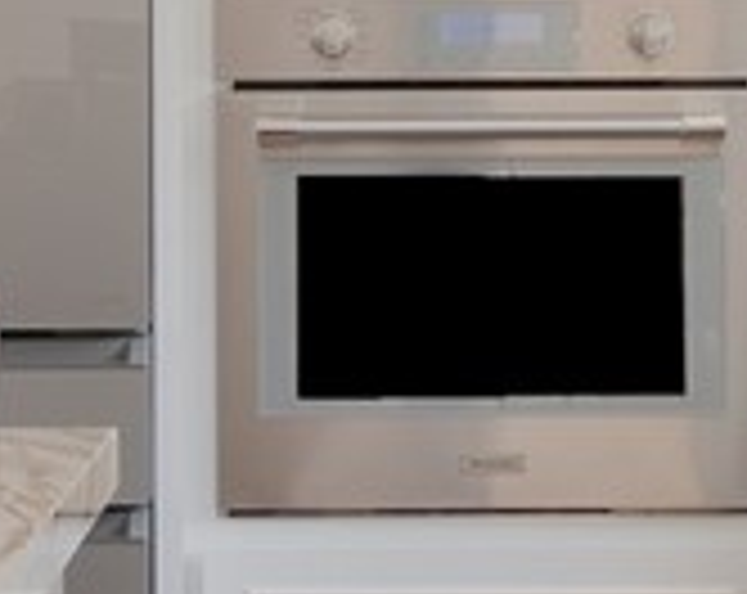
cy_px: -50
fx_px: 4477
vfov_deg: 7.5
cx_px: 380
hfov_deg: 9.5
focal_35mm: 203
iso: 400
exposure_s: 1/25
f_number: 10
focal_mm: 22
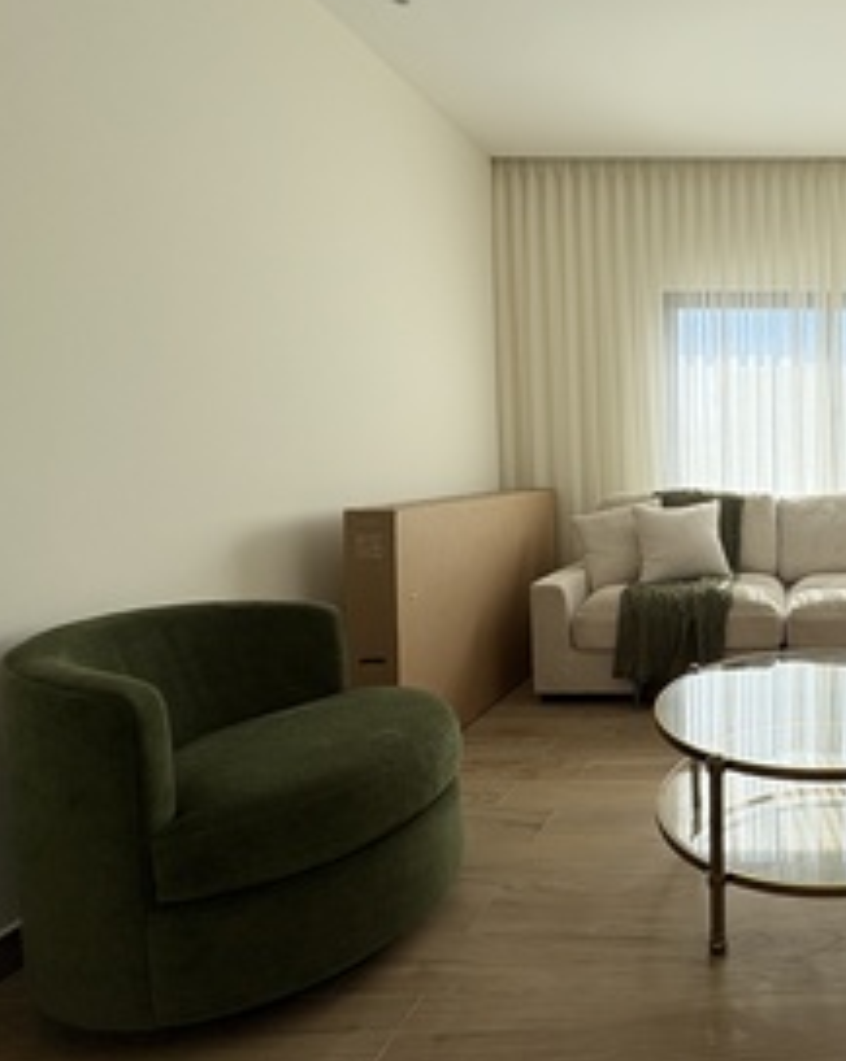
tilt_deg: -4.8
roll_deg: -0.6
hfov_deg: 50.7
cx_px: 821
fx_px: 721
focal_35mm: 23
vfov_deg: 72.6
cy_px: 505
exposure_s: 1/440
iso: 64
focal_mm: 2.22
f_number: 2.2
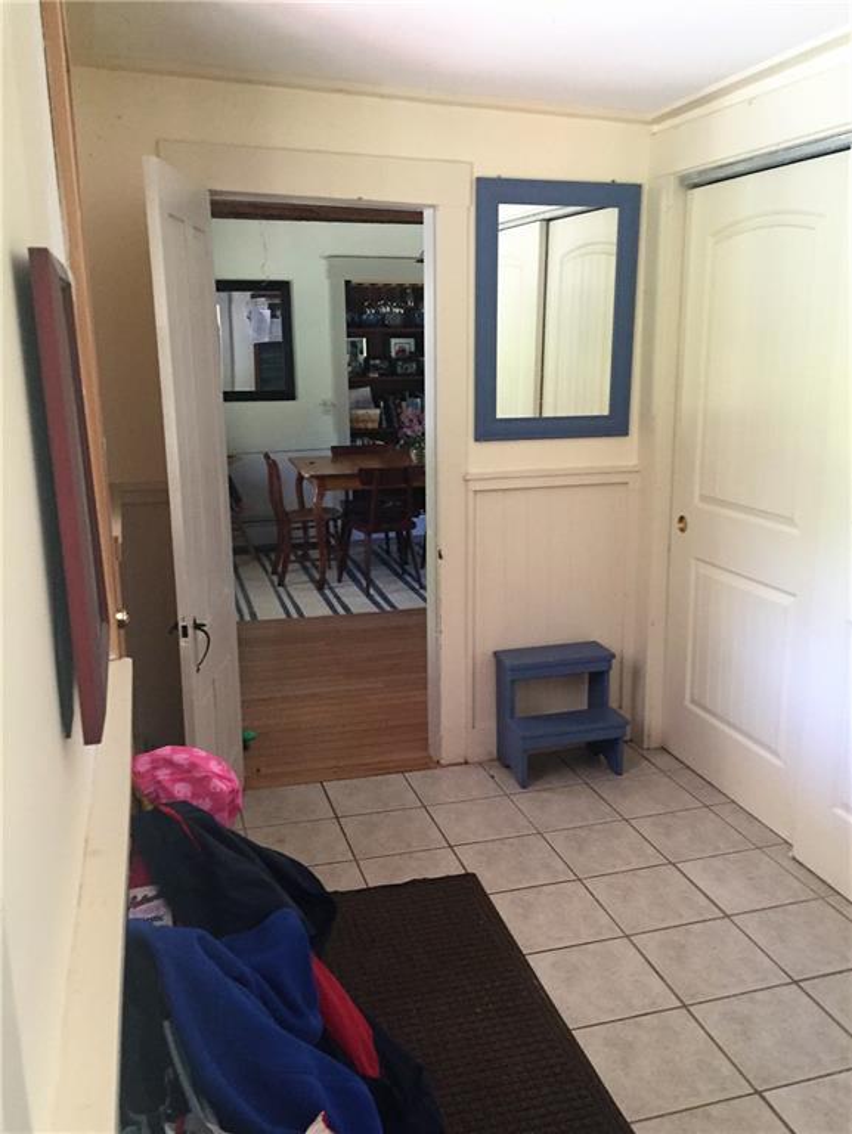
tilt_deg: -14.6
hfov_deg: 48.3
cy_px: 567
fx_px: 951
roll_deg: +0.4
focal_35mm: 29
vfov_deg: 61.6
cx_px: 426
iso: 160
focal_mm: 4.15
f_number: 2.2
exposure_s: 1/30
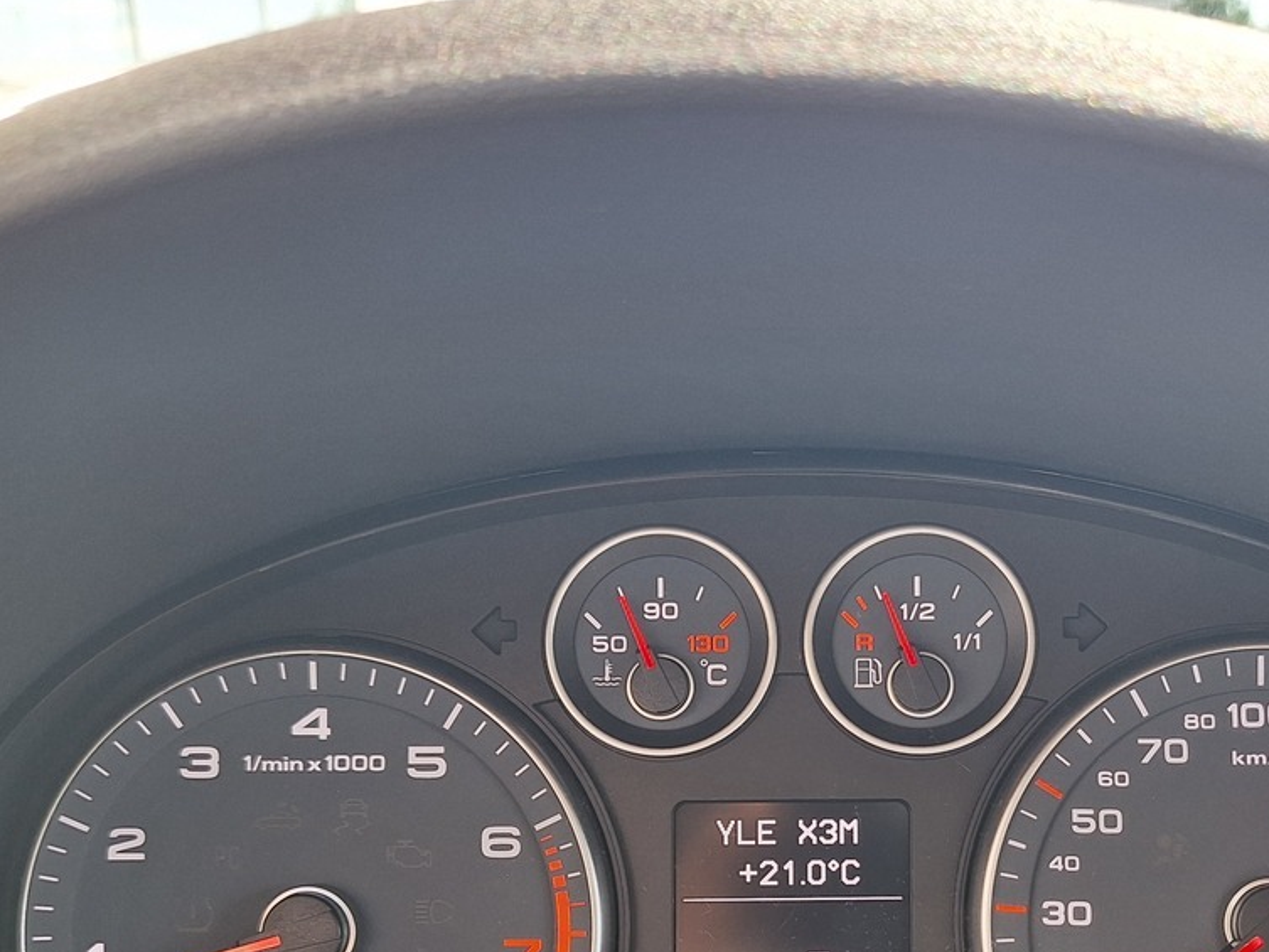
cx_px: 822
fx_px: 1613
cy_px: 822
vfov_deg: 31.6
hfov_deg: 42.5
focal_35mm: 44
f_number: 1.8
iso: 40
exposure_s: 1/100
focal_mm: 5.54
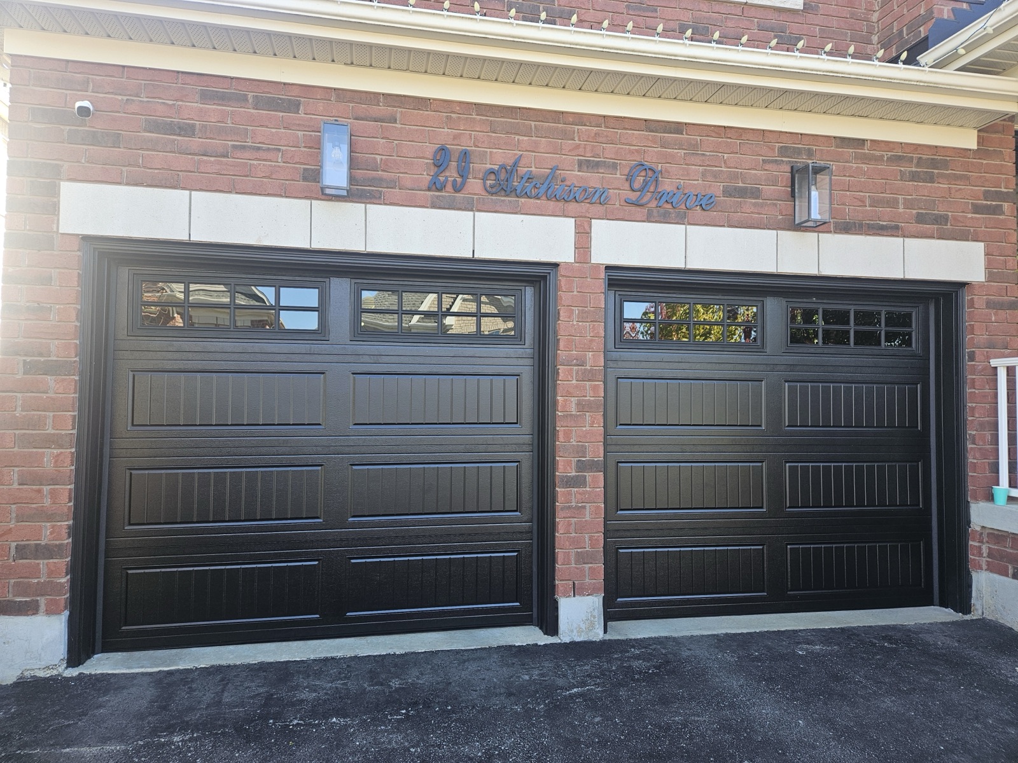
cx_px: 509
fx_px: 676
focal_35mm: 23
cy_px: 382
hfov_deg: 73.9
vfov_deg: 58.9
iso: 50
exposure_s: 1/207
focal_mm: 5.4
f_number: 1.8
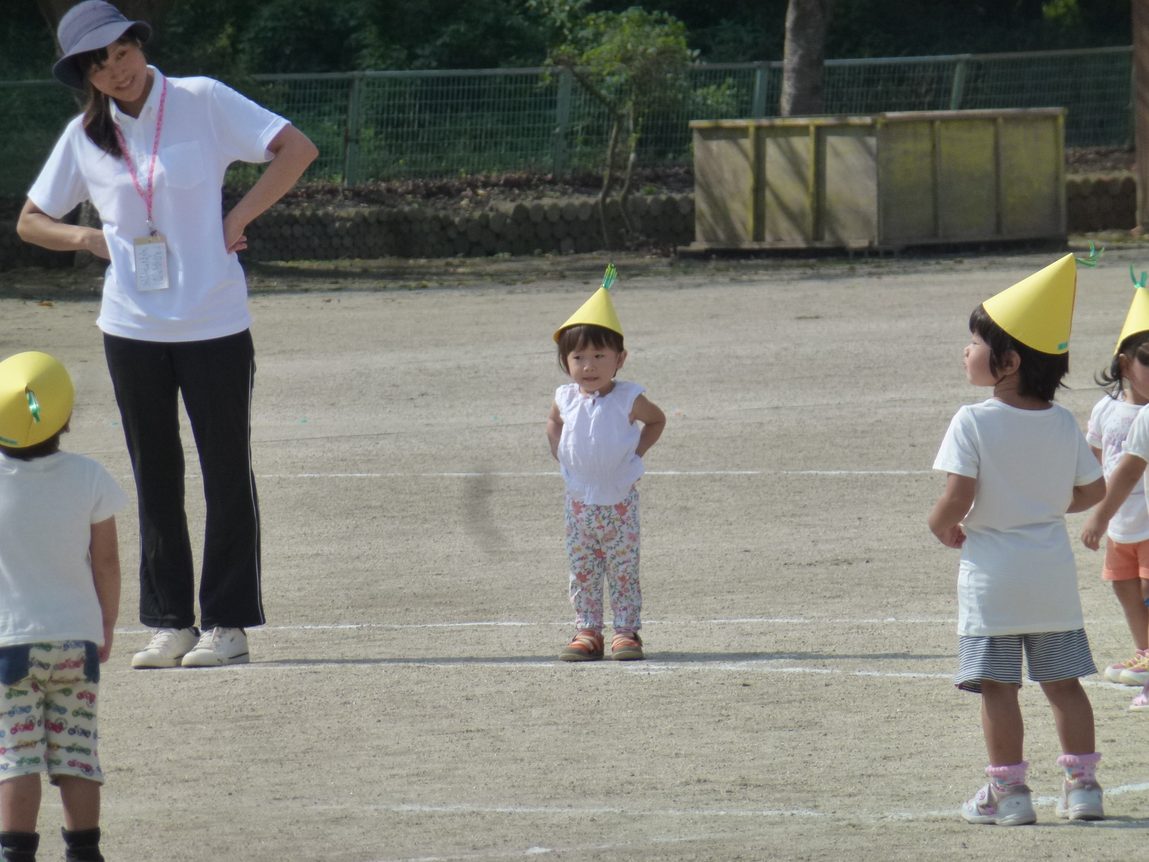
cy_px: 431
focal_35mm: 384
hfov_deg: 5.2
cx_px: 574
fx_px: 12746
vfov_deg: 3.9
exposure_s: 1/800
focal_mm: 68.8
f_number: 5.9
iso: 160
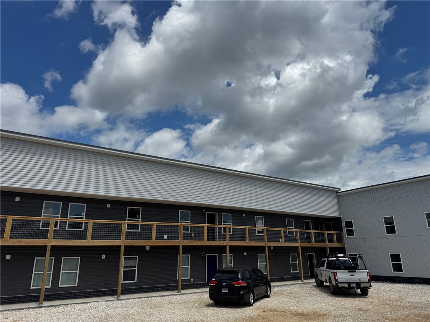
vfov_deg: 56.8
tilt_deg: +16.8
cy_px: 161
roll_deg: +0.5
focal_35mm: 24
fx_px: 298
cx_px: 215
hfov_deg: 71.6
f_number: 1.78
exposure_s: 1/10417
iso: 80
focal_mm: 6.76
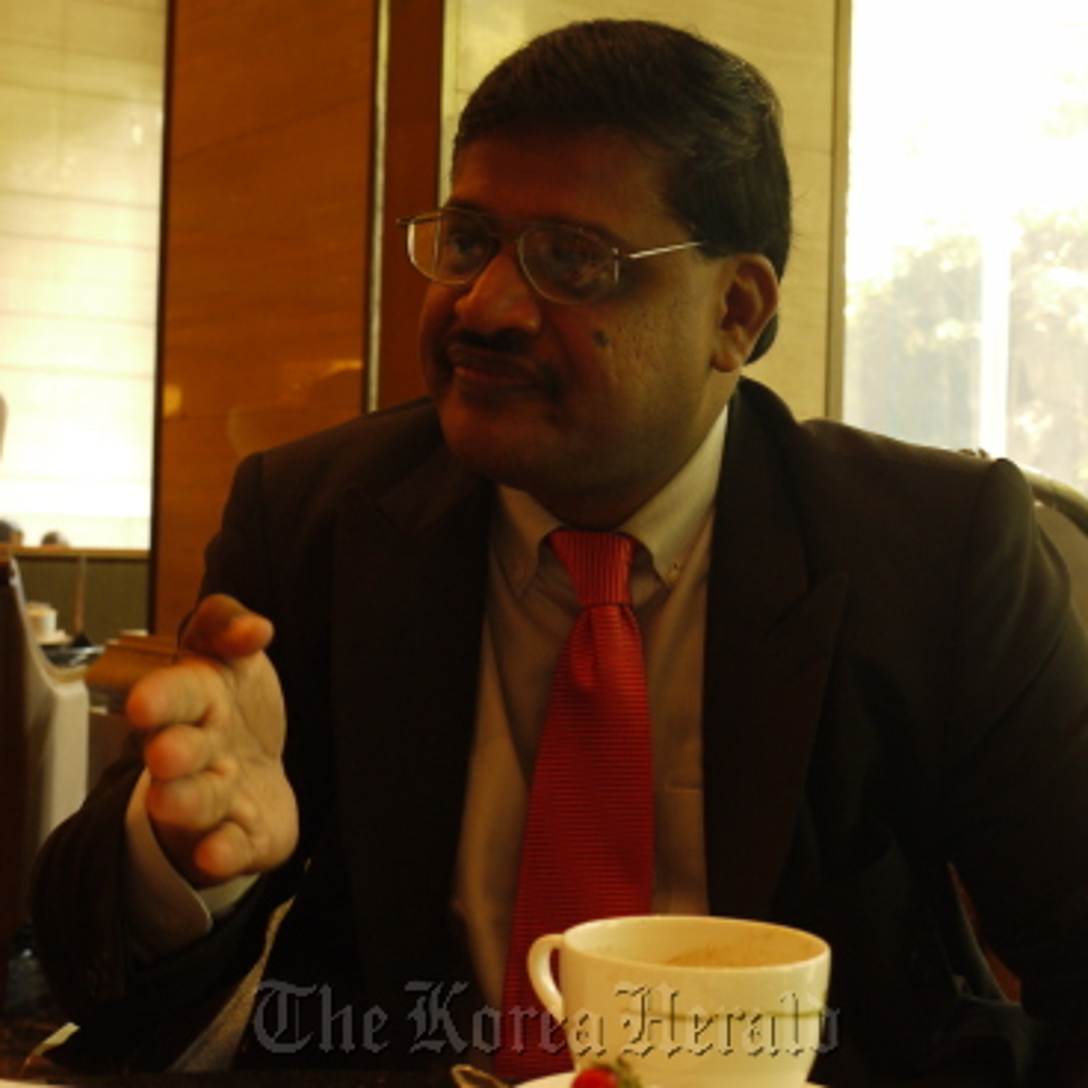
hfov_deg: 28.6
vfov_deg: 28.6
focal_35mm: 60
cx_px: 547
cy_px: 548
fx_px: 2134
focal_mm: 25
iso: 400
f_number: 4.9
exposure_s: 1/10
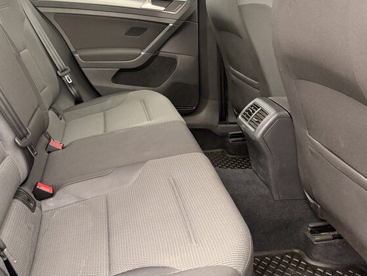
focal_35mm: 37
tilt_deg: -15.4
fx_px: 392
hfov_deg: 49.7
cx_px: 142
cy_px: 97
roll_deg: -0.5
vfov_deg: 38.4
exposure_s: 1/60
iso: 250
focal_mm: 5.96
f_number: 1.6
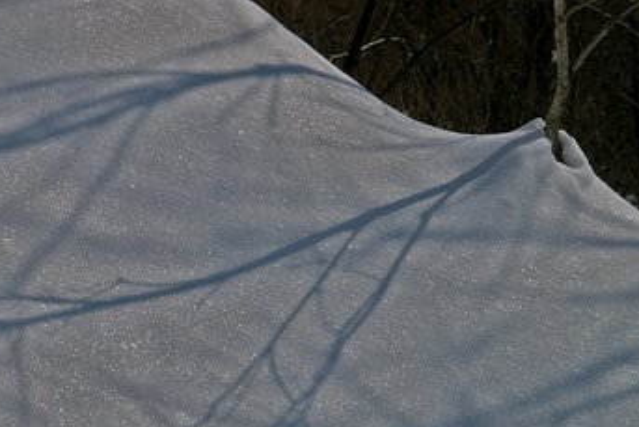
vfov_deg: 7.7
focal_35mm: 179
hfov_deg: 11.5
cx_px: 209
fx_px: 3178
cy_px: 257
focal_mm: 80
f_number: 13
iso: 200
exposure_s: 1/1600
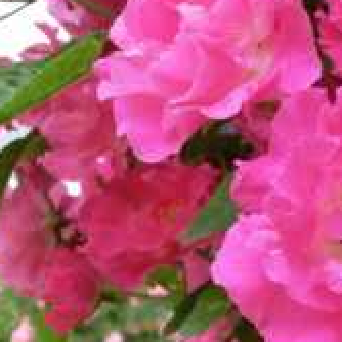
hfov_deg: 18.9
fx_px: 995
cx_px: 356
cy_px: 178
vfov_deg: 19.5
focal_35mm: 89
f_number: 4
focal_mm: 7.38
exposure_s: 1/250
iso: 80
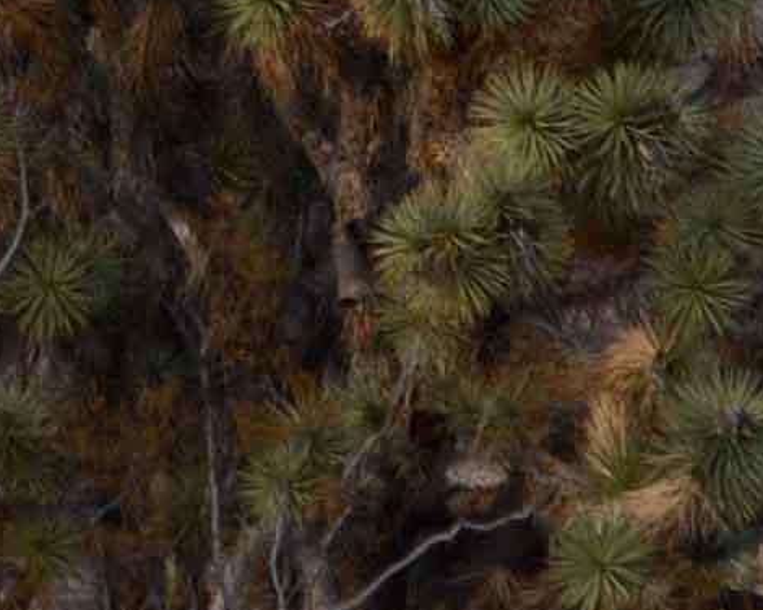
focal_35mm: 493
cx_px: 133
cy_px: -469
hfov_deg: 3.9
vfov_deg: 3.1
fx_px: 11133
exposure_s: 1/125
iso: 220
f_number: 5.6
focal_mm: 55
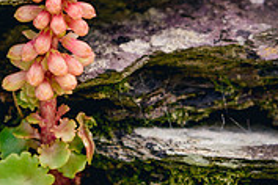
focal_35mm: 522
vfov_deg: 2.6
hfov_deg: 4.0
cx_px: 117
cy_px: -3
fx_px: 4031
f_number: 5.6
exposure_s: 1/200
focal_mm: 120
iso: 220
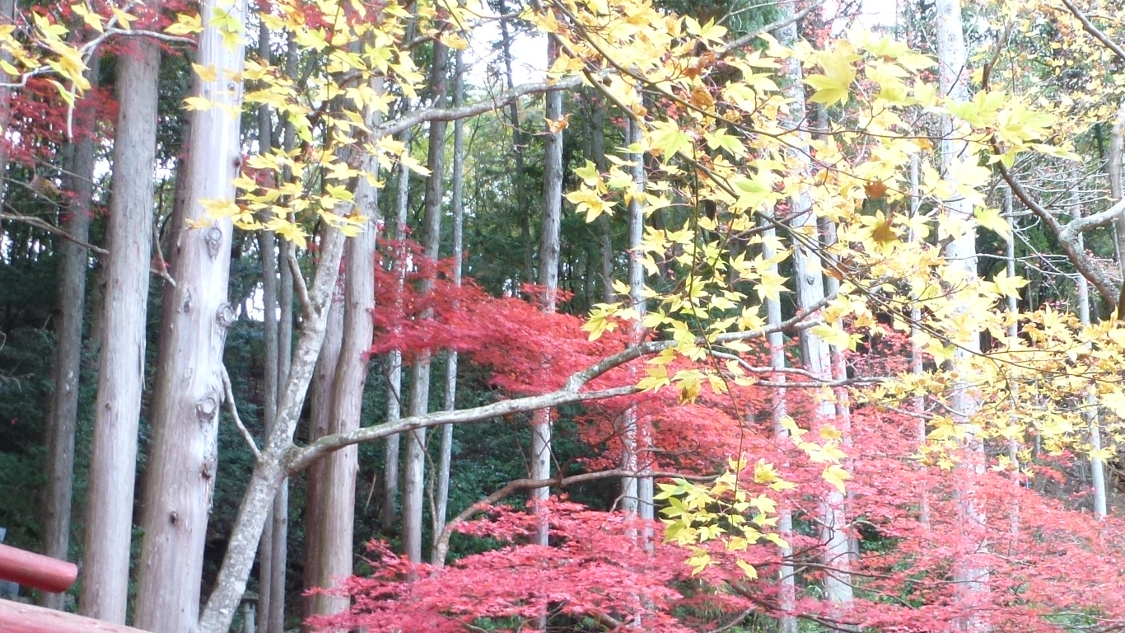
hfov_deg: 41.2
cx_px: 805
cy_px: 434
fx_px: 1462
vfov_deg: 24.3
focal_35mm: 49
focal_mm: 5.4
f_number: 3.5
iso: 200
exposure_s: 1/20
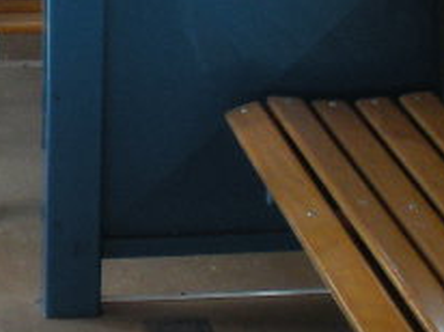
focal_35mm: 174
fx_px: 2229
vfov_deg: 8.2
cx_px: -250
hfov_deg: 10.9
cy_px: -248
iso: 155
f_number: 3.5
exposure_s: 1/56.4
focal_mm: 6.3
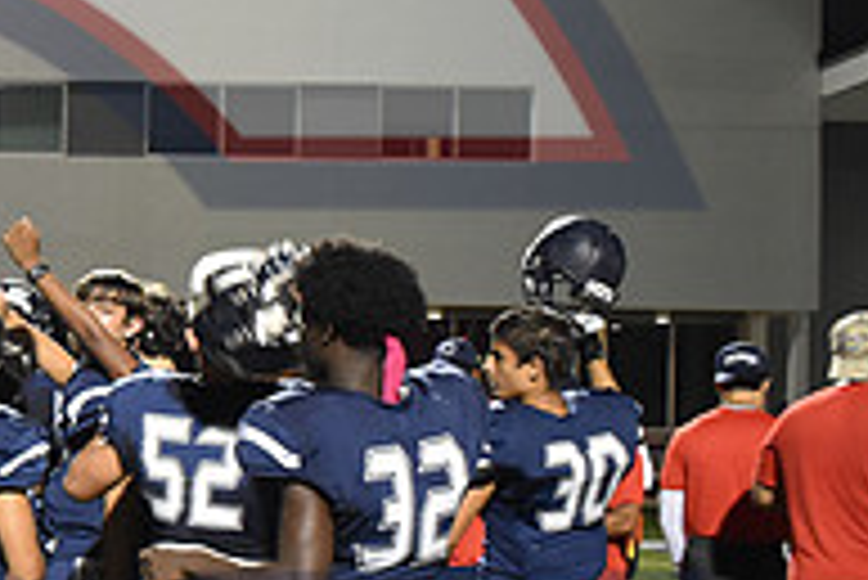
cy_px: 389
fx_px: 2172
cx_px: -283
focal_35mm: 90
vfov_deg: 15.2
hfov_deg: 20.5
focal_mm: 20
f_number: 3.8
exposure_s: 1/60
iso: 1800
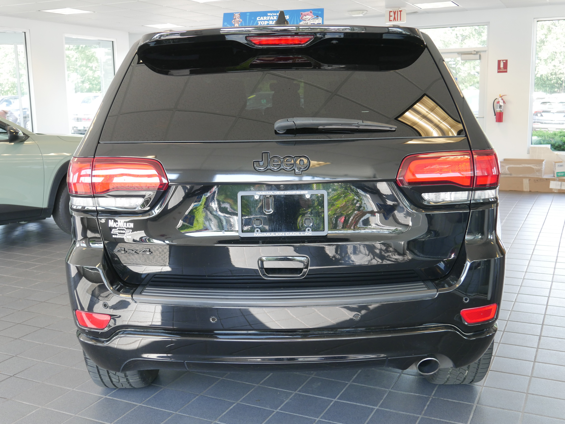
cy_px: 212
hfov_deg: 46.8
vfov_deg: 36.0
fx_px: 653
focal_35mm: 40
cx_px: 282
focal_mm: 20
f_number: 4.5
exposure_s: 1/60
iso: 500
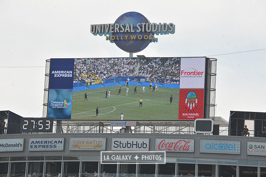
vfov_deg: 7.8
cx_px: 133
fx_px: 1292
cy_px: 88
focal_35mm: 175
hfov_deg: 11.8
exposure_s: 1/500
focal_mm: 175
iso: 320
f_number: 13
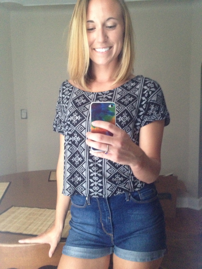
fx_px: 272
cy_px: 134
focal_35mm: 35
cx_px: 101
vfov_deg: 52.6
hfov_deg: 40.7
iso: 500
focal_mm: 4.28
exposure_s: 1/15
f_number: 2.4
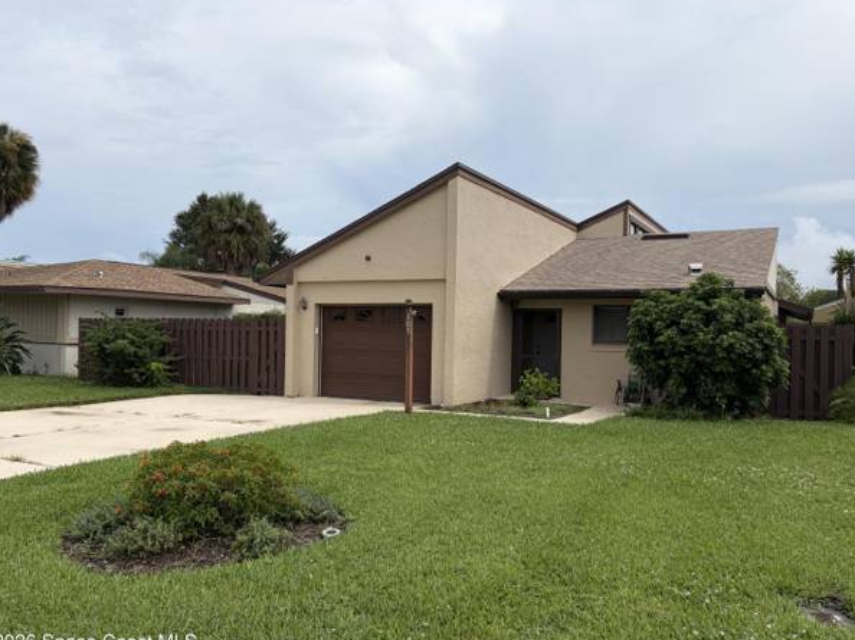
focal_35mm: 28
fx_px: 691
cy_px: 327
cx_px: 438
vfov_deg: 49.7
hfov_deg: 63.5
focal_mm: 5.96
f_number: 1.6
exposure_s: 1/6993
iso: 64
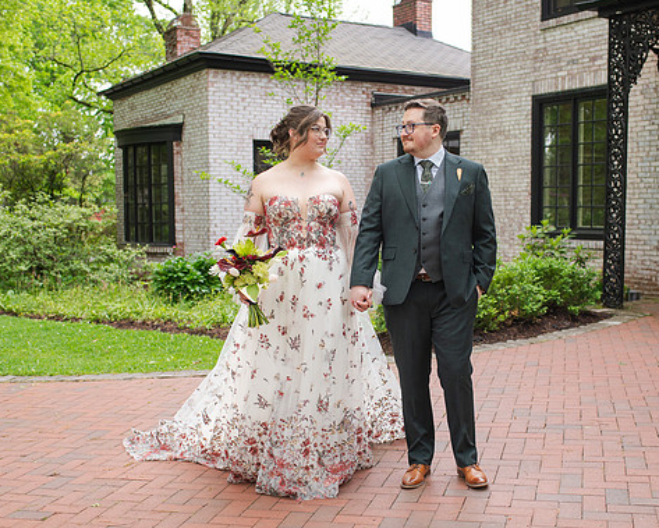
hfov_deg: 39.5
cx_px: 371
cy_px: 307
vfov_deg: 32.1
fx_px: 917
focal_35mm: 47
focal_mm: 35
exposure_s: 1/320
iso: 180
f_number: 3.2
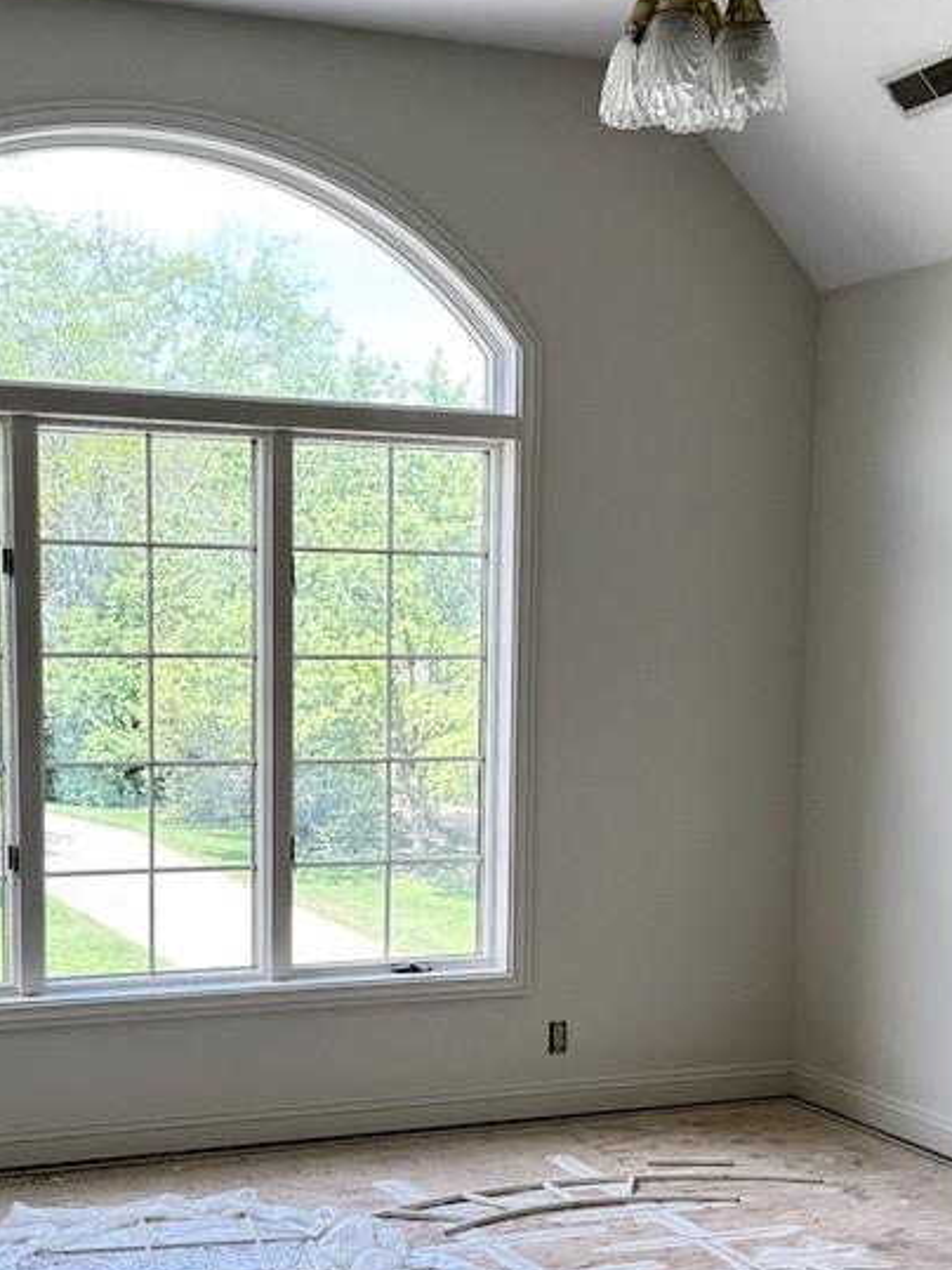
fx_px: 2091
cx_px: 448
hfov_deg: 25.6
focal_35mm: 57
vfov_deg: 33.4
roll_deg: -1.9
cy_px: 869
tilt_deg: -5.6
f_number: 1.78
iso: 80
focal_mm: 6.76
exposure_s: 1/121
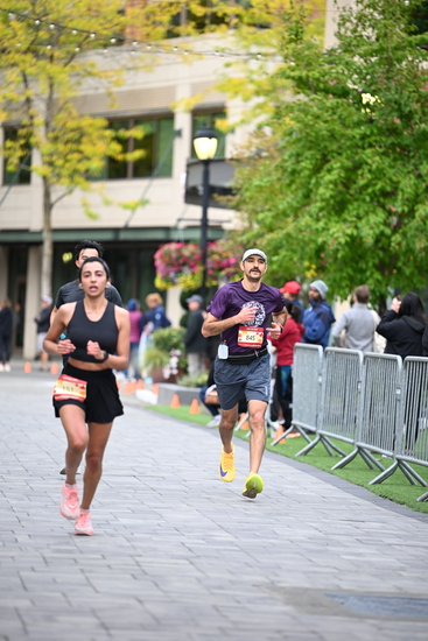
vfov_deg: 12.1
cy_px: 320
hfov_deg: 8.1
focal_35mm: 170
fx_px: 3030
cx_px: 214
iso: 1000
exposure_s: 1/1600
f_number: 2.8
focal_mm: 170
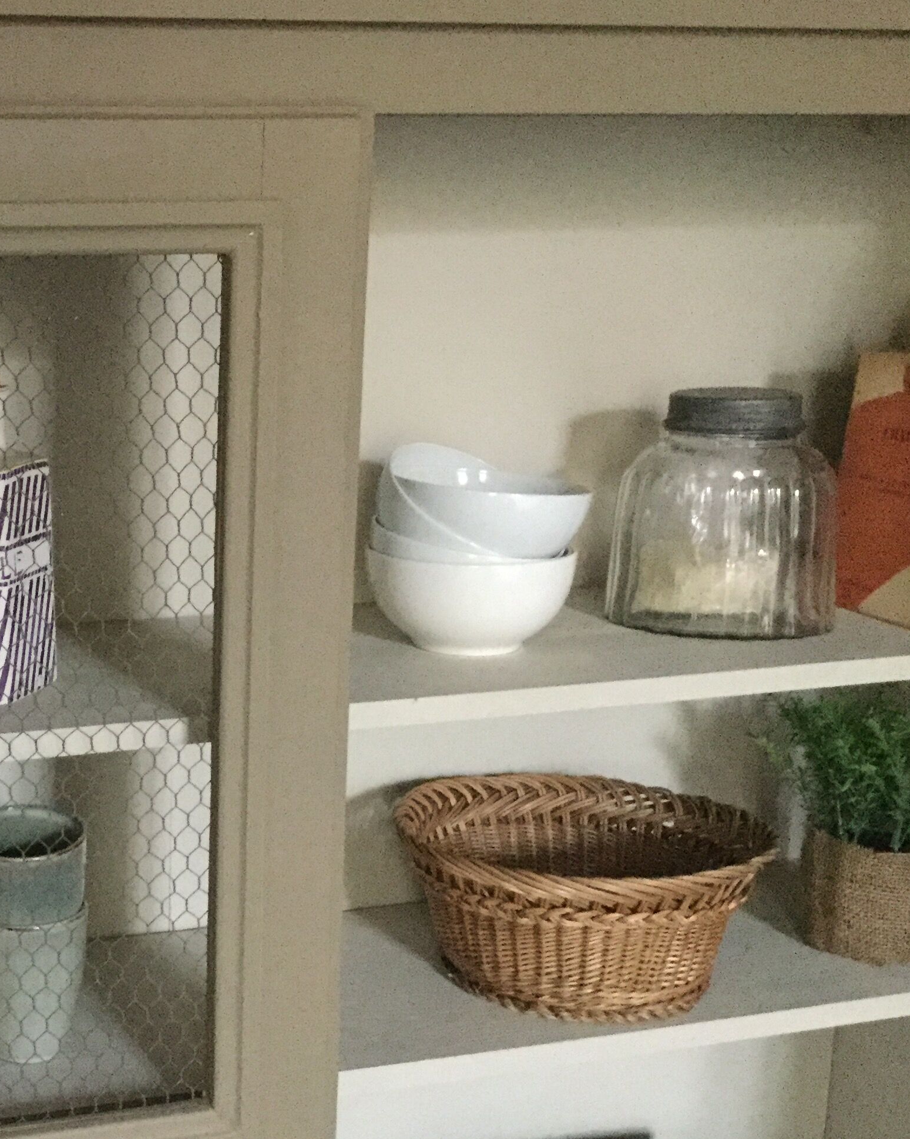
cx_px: 5
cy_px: 614
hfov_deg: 28.0
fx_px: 1717
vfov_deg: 36.6
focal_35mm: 51
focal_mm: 3.3
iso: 320
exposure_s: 1/17
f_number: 2.4
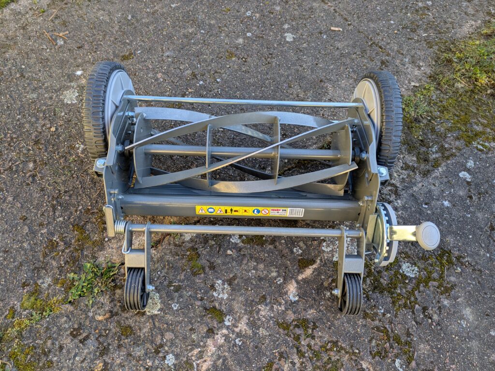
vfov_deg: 54.9
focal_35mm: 25
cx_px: 248
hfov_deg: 69.4
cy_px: 186
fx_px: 358
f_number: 1.89
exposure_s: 1/180
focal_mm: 5.43
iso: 35
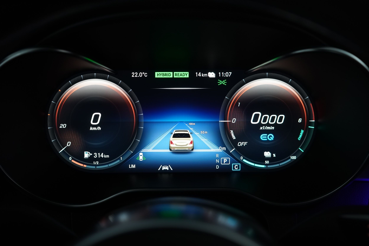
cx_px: 184
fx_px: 430
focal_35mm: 42
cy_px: 123
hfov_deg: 46.4
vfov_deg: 31.9
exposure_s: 1/60
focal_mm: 28
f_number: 4
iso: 1600
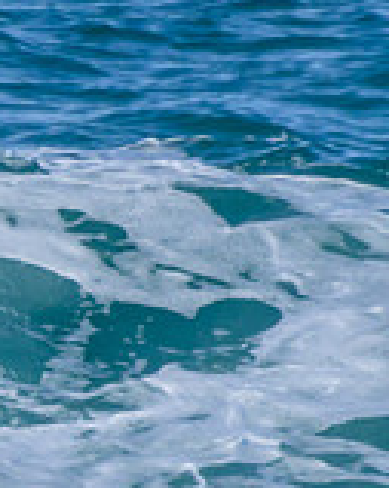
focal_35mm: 3755
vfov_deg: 0.5
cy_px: 517
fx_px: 54091
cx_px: -147
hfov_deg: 0.4
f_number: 11
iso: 1000
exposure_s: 1/2500
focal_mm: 800
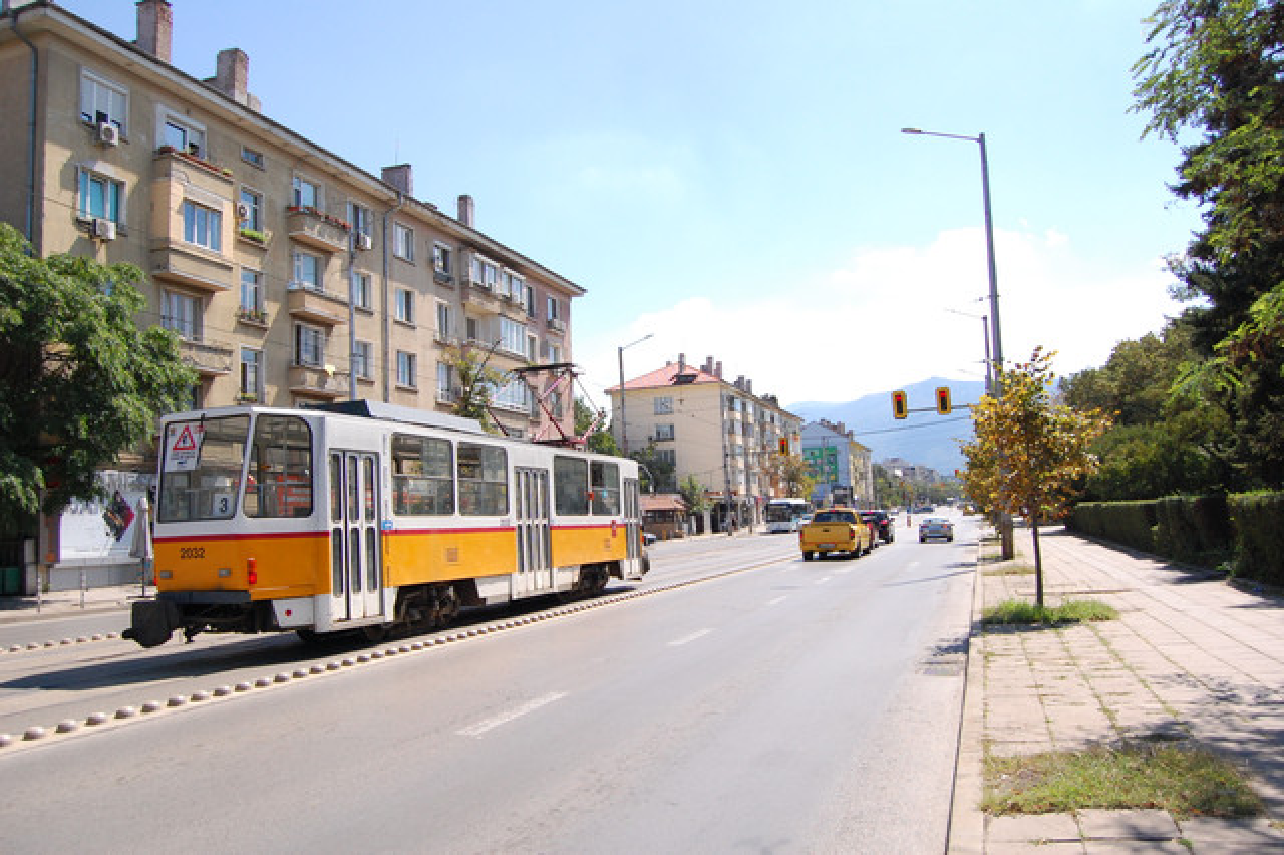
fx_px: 962
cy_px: 428
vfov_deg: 47.9
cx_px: 642
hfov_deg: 67.4
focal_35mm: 27
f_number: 5.6
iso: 800
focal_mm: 18
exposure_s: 1/2500
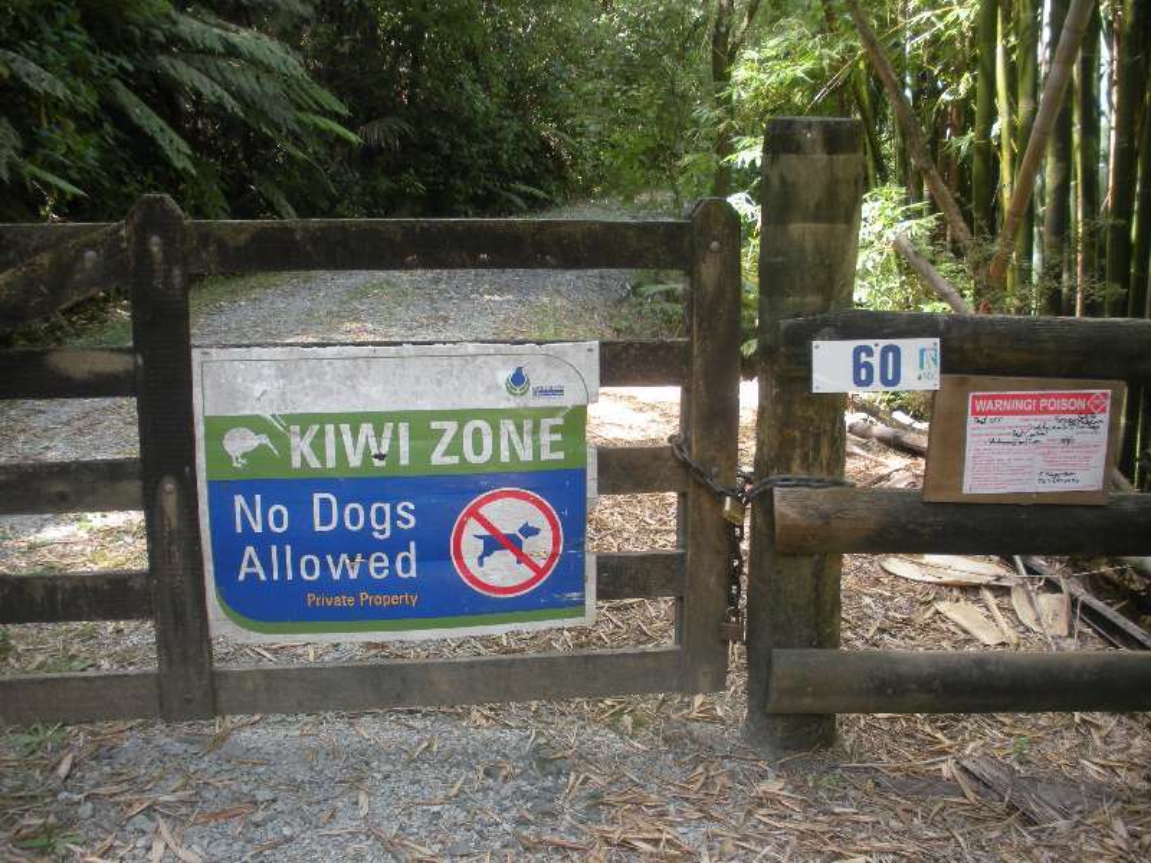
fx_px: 1164
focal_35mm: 35
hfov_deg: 52.6
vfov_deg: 40.7
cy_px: 432
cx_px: 576
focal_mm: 6.3
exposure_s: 1/61
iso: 105
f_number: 3.5
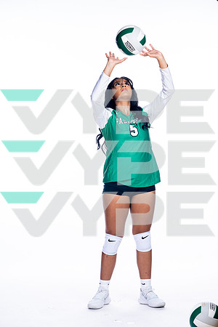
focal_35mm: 101
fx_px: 917
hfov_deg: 13.6
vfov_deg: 20.2
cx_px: 109
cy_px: 164
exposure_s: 1/250
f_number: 5.6
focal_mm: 101
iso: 400
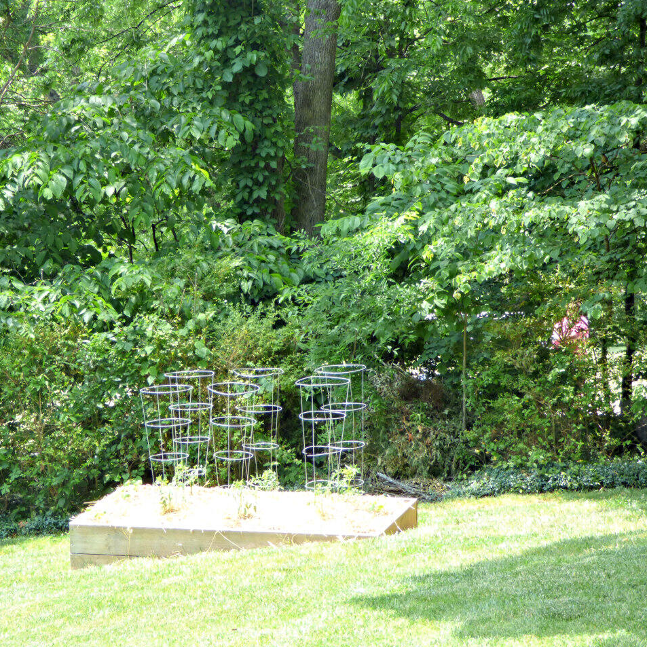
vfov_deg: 15.3
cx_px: 227
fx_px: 2411
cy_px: 324
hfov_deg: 15.3
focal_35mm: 114
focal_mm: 15.97
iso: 100
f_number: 4.7
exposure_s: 1/80
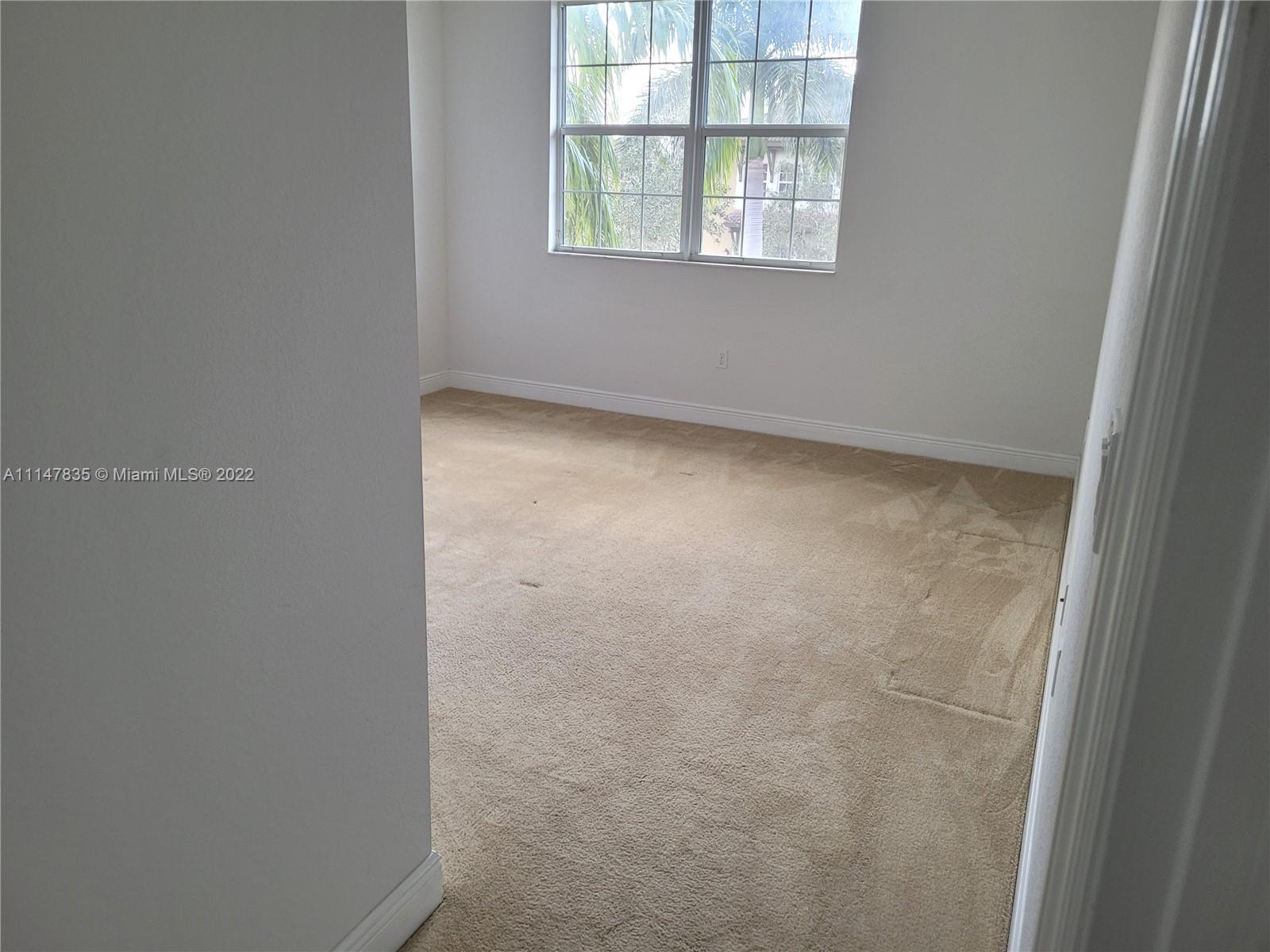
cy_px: 476
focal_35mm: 26
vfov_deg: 53.1
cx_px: 635
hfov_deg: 67.3
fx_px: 954
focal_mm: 5.4
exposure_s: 1/119
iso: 160
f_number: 1.8
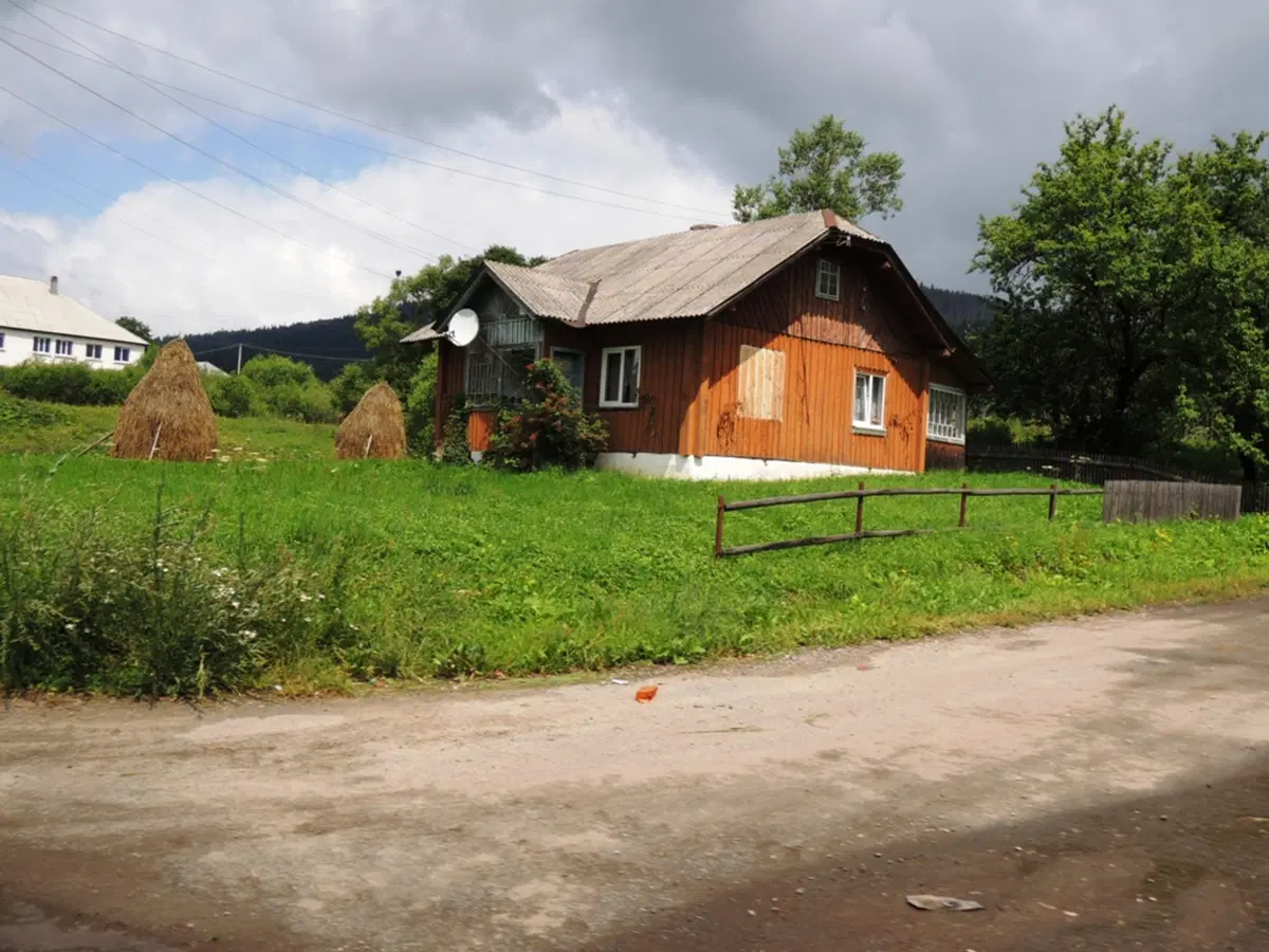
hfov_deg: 52.6
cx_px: 634
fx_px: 1283
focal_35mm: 35
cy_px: 476
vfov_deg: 40.7
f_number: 3.5
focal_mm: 6.3
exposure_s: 1/1000
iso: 100
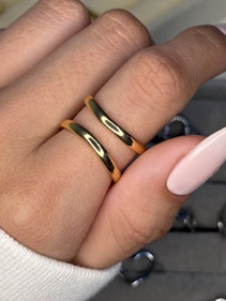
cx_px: 96
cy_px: 117
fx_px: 792
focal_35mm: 91
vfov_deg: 21.5
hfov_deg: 16.2
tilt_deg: -61.2
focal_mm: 6.76
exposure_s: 1/106
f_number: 1.78
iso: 100
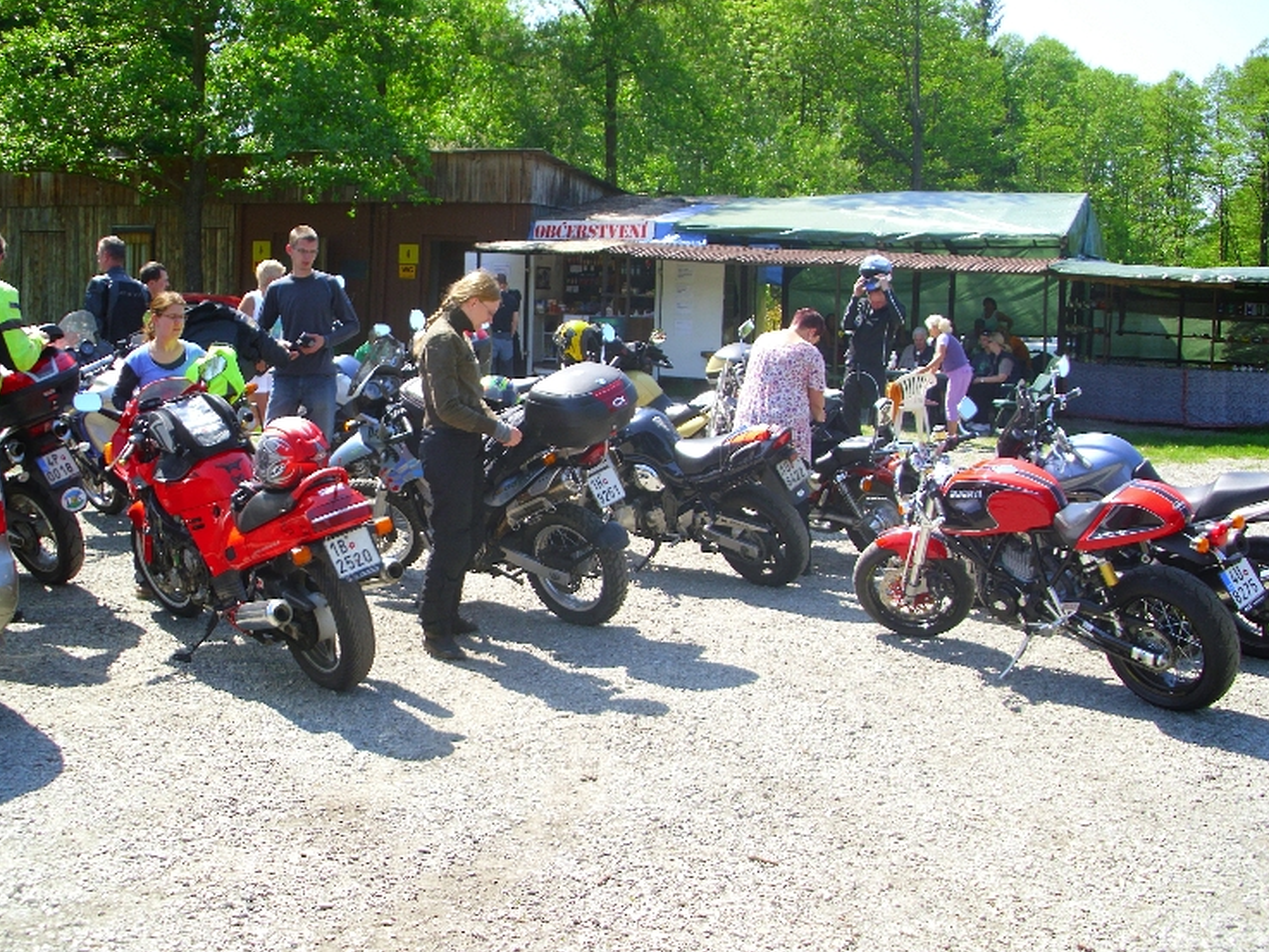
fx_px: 1393
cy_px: 456
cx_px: 620
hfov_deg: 49.0
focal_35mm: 38
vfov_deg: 37.7
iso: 50
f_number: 3
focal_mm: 6.2
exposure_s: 1/267
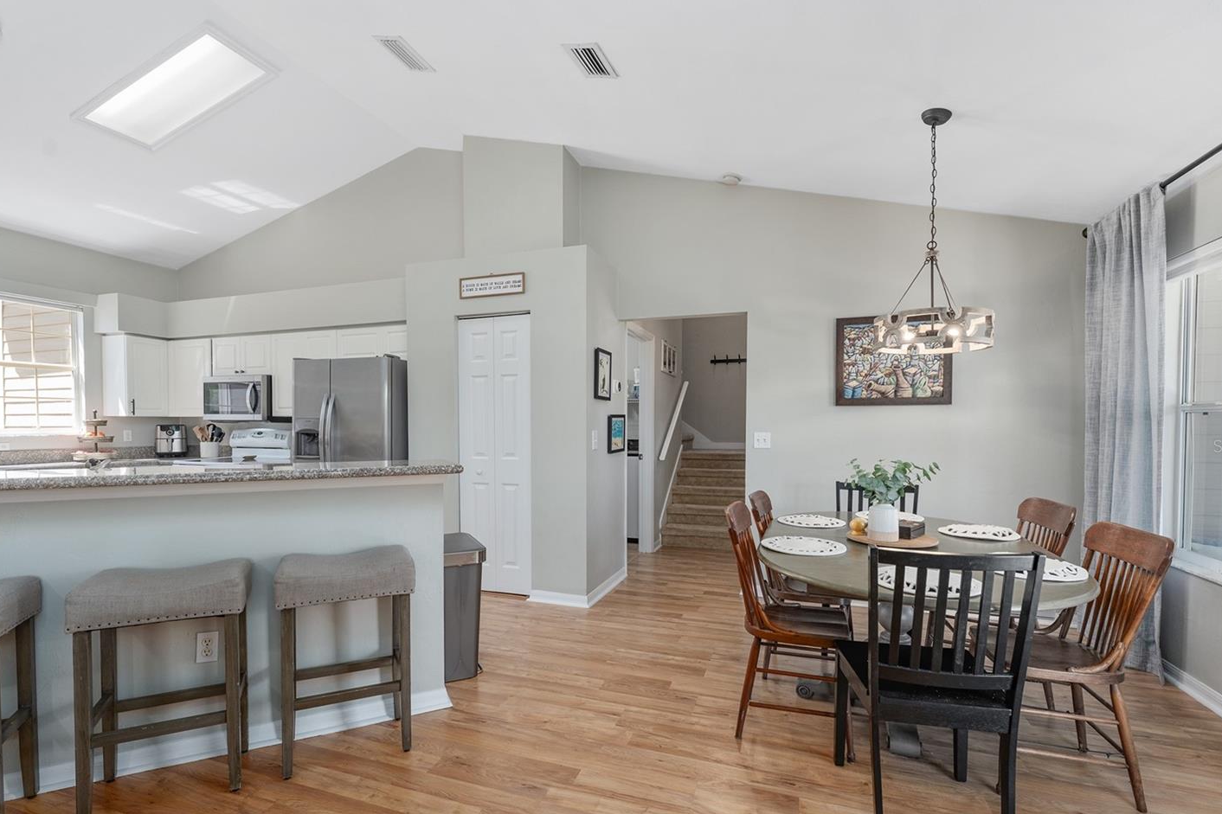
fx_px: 577
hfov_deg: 93.3
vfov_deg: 70.3
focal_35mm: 17
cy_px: 445
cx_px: 598
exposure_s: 1/8
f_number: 7.1
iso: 400
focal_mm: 15
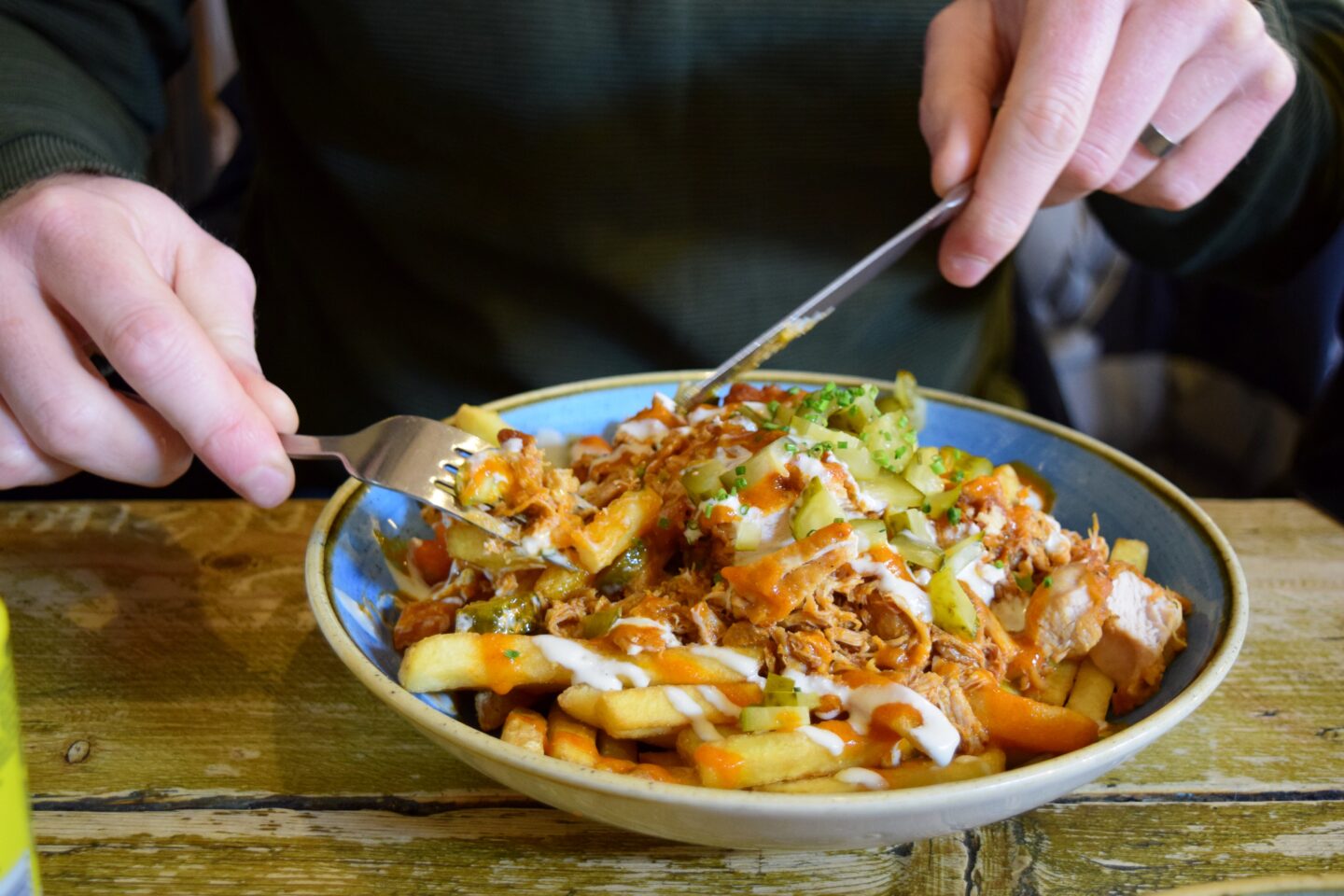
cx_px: 672
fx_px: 1904
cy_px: 448
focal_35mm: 51
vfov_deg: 26.5
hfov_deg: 38.9
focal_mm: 34
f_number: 5
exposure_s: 1/15
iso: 1600
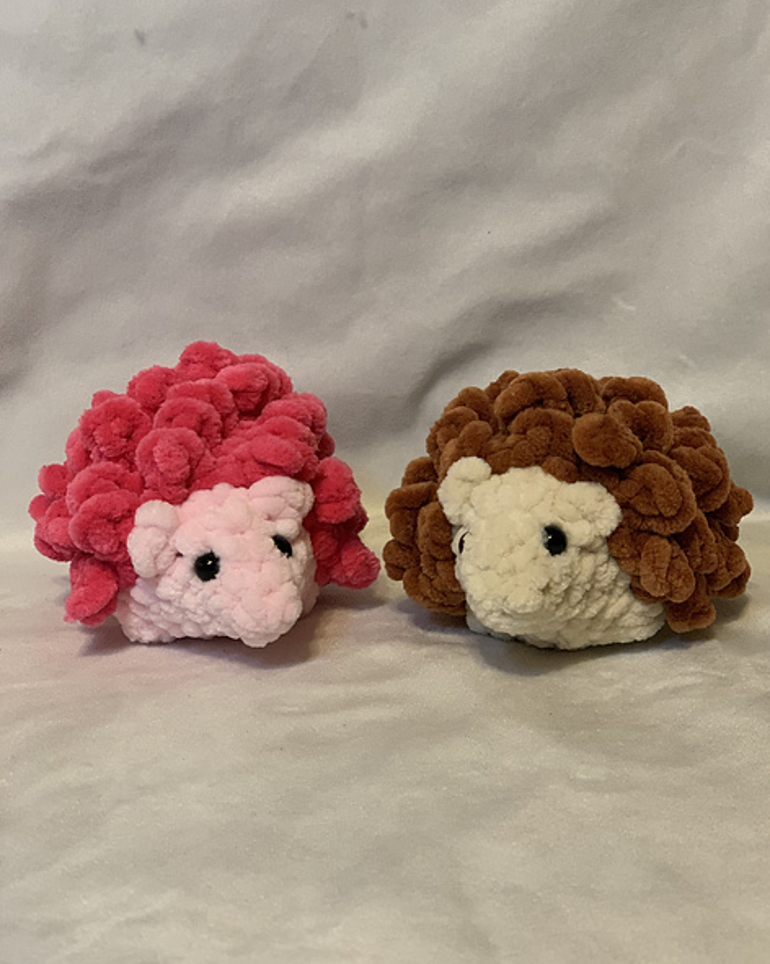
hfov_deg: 27.6
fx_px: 1568
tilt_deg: -14.3
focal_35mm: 55
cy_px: 512
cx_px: 387
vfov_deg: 34.2
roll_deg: +2.3
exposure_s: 1/60
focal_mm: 6
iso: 250
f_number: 2.4
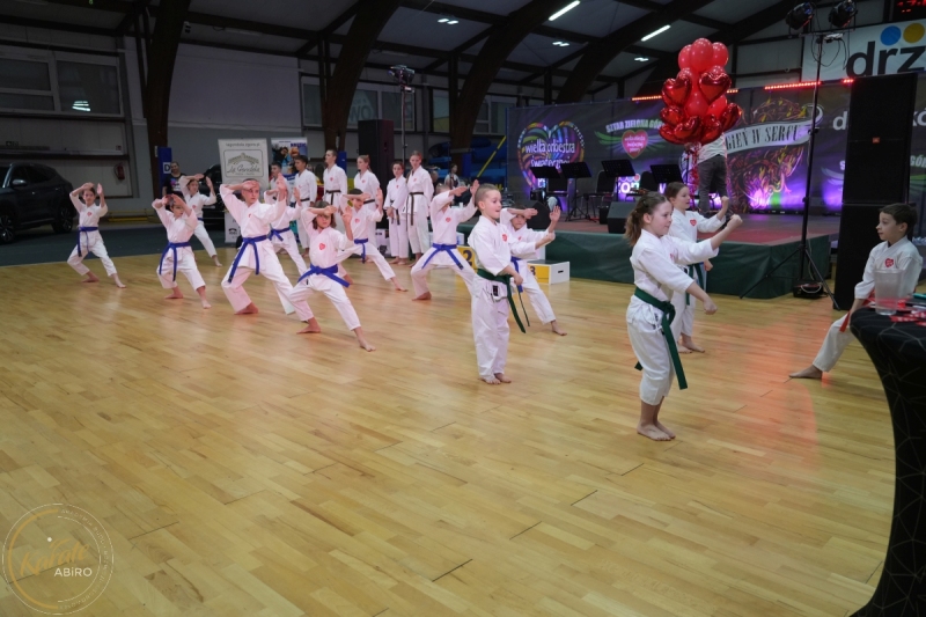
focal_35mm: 27
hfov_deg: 67.4
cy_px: 308
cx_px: 463
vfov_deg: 47.9
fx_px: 694
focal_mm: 27
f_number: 4
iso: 2000
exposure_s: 1/250
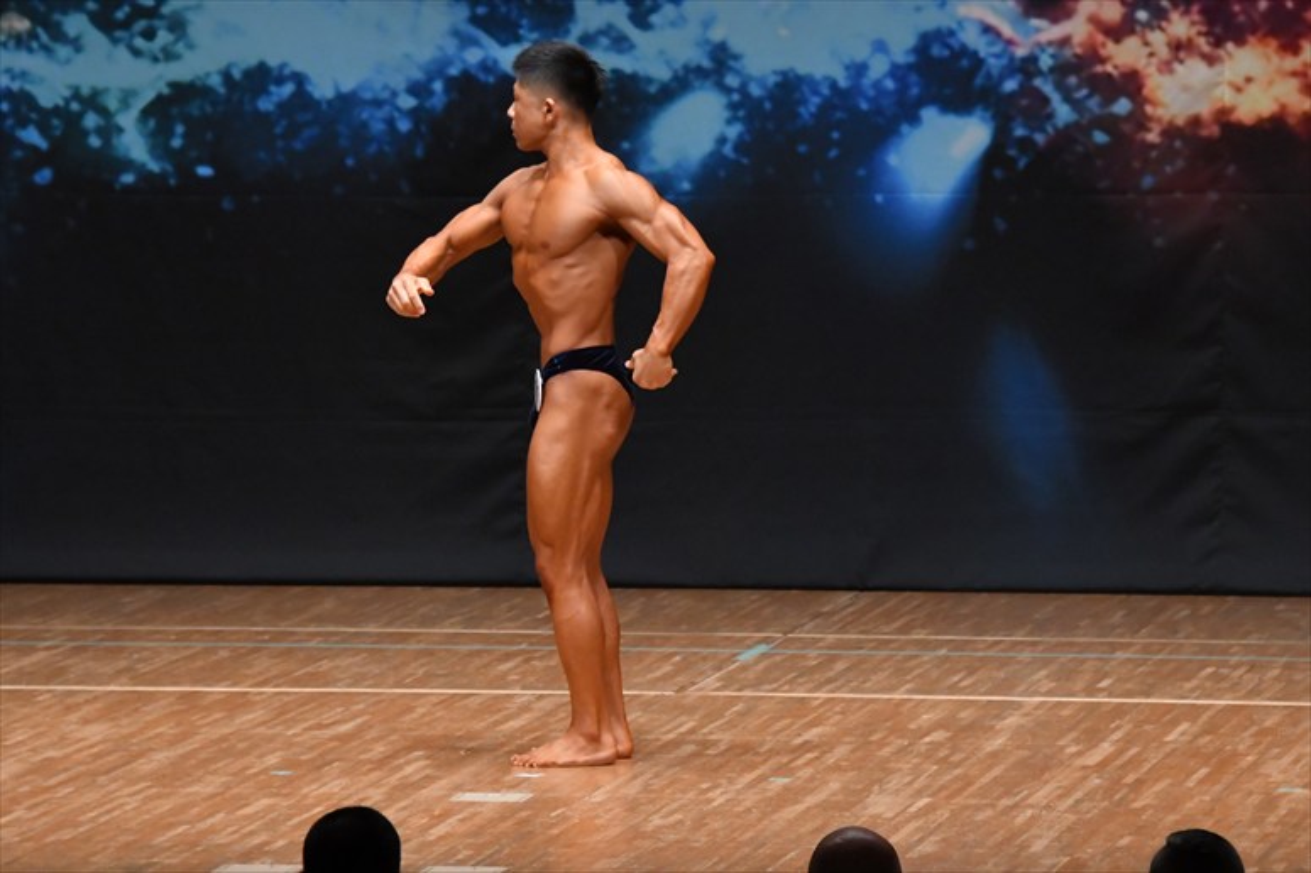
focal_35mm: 270
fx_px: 9828
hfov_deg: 7.6
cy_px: 436
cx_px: 656
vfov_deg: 5.1
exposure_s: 1/400
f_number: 5.6
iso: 5000
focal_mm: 180
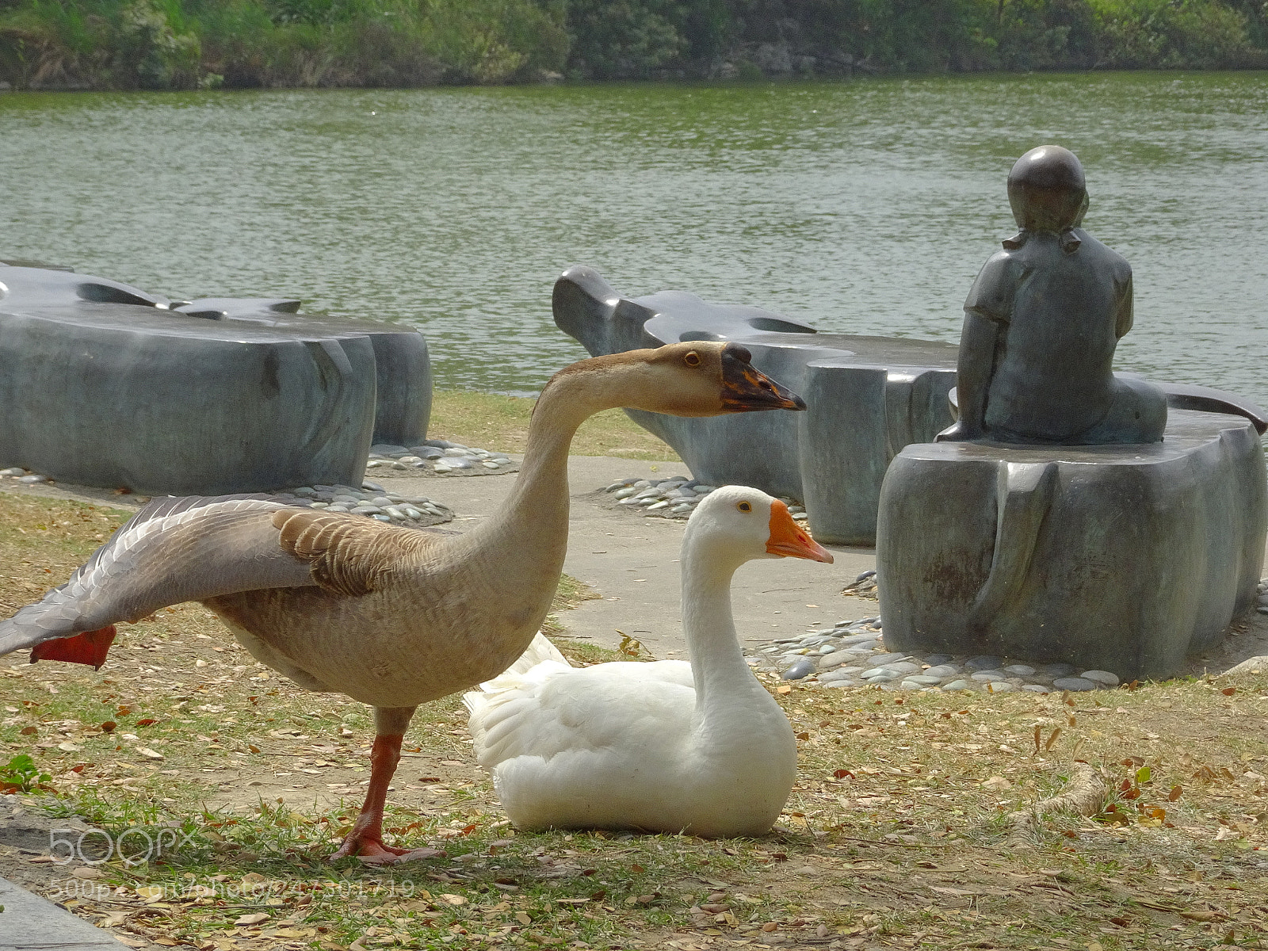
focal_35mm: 150
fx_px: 5495
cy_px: 476
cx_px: 634
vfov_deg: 9.9
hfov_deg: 13.2
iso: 100
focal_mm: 25.66
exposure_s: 1/640
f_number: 5.6
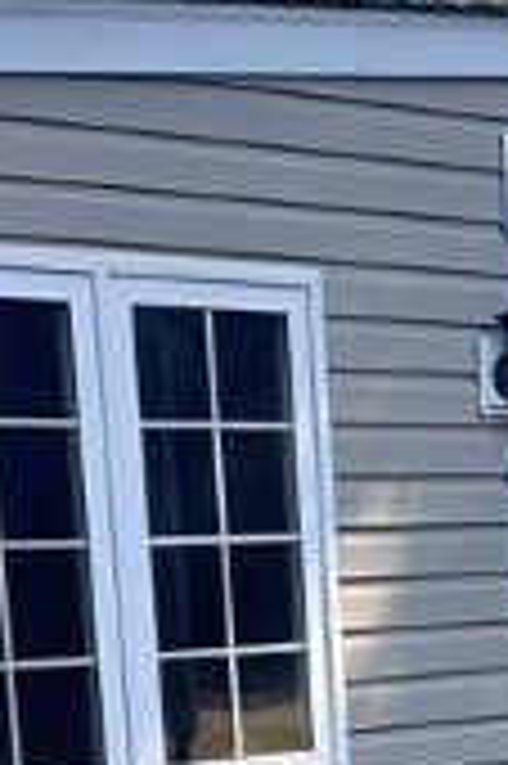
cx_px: 679
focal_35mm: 113
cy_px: 999
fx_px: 2397
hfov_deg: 11.7
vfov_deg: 17.0
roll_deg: +0.5
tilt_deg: -11.3
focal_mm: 6.86
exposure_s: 1/1029
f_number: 1.78
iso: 80
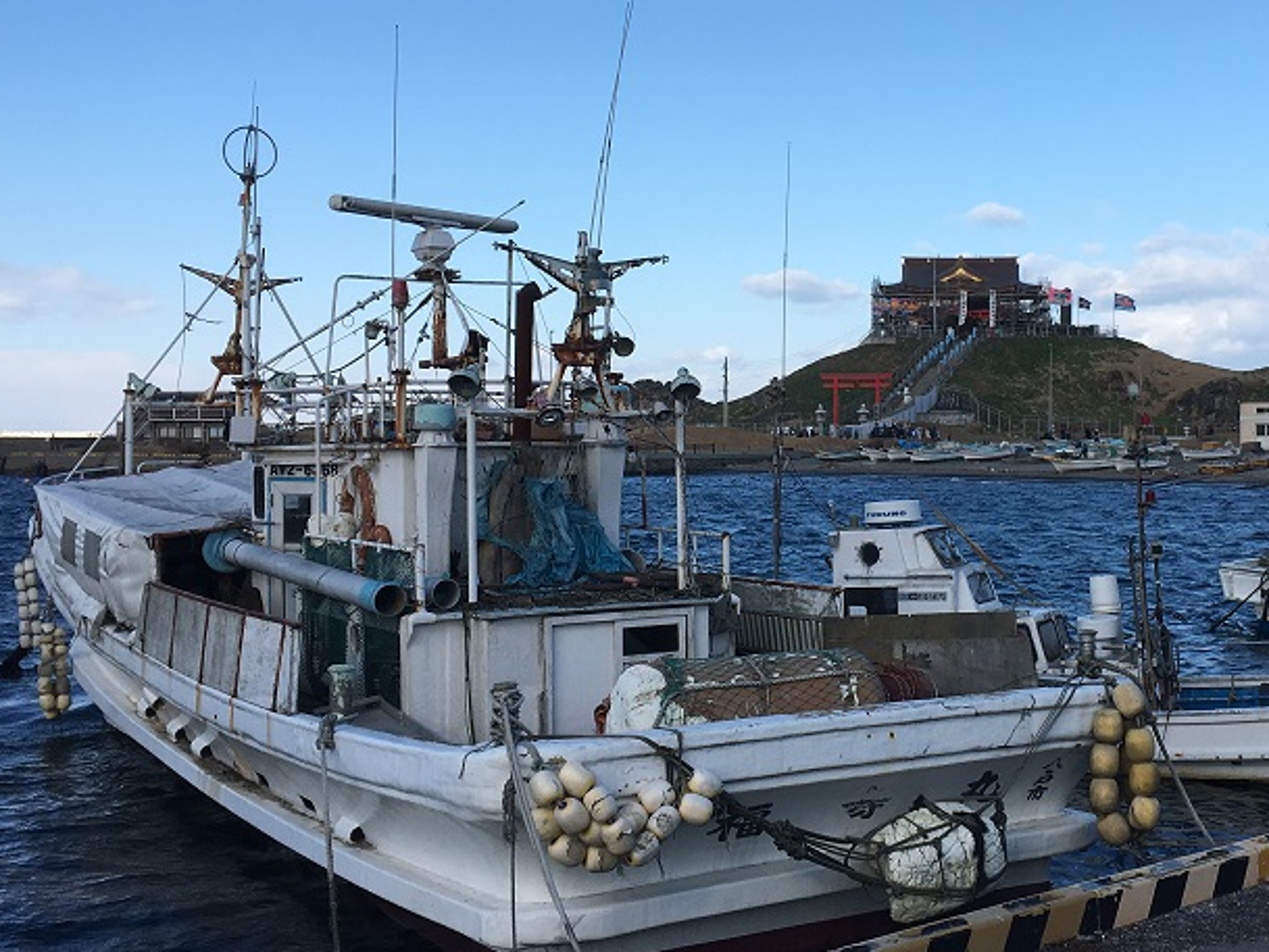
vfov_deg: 30.3
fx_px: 1760
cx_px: 892
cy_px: 440
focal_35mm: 48
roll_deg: +0.0
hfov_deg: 39.0
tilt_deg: +1.1
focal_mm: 4.15
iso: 25
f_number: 2.2
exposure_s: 1/1399
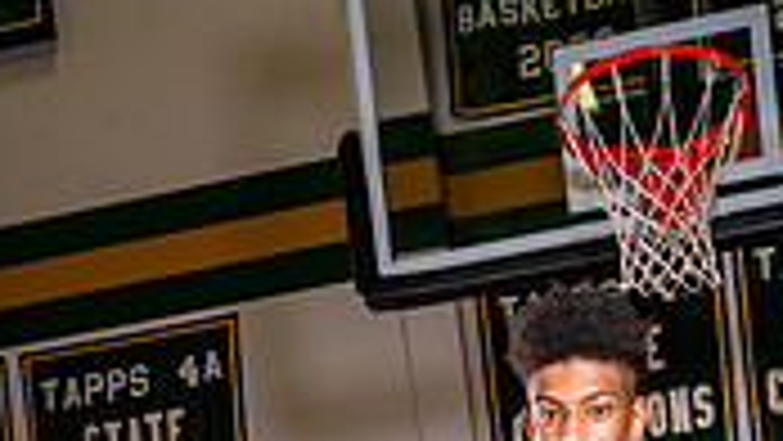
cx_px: 628
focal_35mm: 65
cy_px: 972
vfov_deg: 14.3
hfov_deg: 31.5
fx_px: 1350
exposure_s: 1/60
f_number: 8
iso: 200
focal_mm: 24
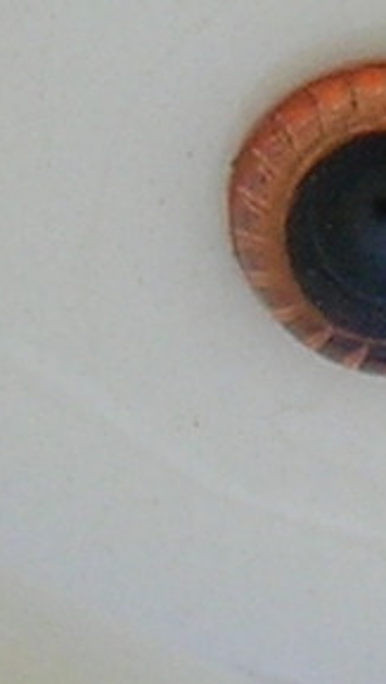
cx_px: 1070
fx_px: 9842
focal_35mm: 542
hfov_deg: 2.2
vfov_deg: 4.0
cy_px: -303
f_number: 3.6
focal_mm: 10.4
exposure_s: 1/5
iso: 50
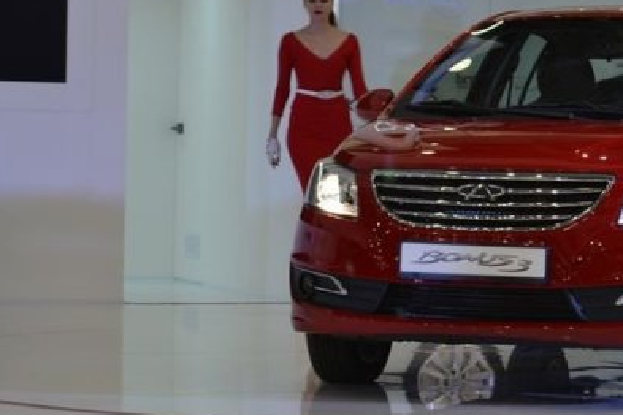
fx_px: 2907
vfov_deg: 8.2
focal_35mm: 168
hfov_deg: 12.2
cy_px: 173
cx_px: 504
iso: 400
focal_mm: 55
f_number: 5.6
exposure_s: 1/60
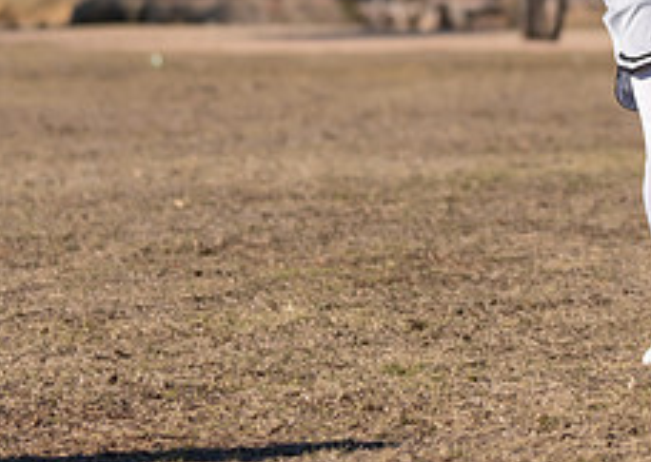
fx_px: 5205
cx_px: 727
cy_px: -126
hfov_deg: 7.1
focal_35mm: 282
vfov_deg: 5.1
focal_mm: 76
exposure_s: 1/2500
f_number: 2.8
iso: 100
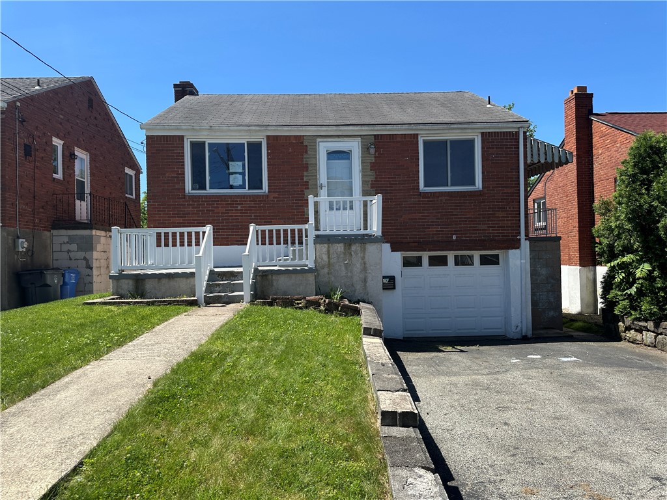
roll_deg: +0.8
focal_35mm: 24
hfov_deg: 71.6
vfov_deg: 56.8
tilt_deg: +1.9
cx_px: 334
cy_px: 250
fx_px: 462
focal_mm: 6.86
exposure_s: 1/3058
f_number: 1.78
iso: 80
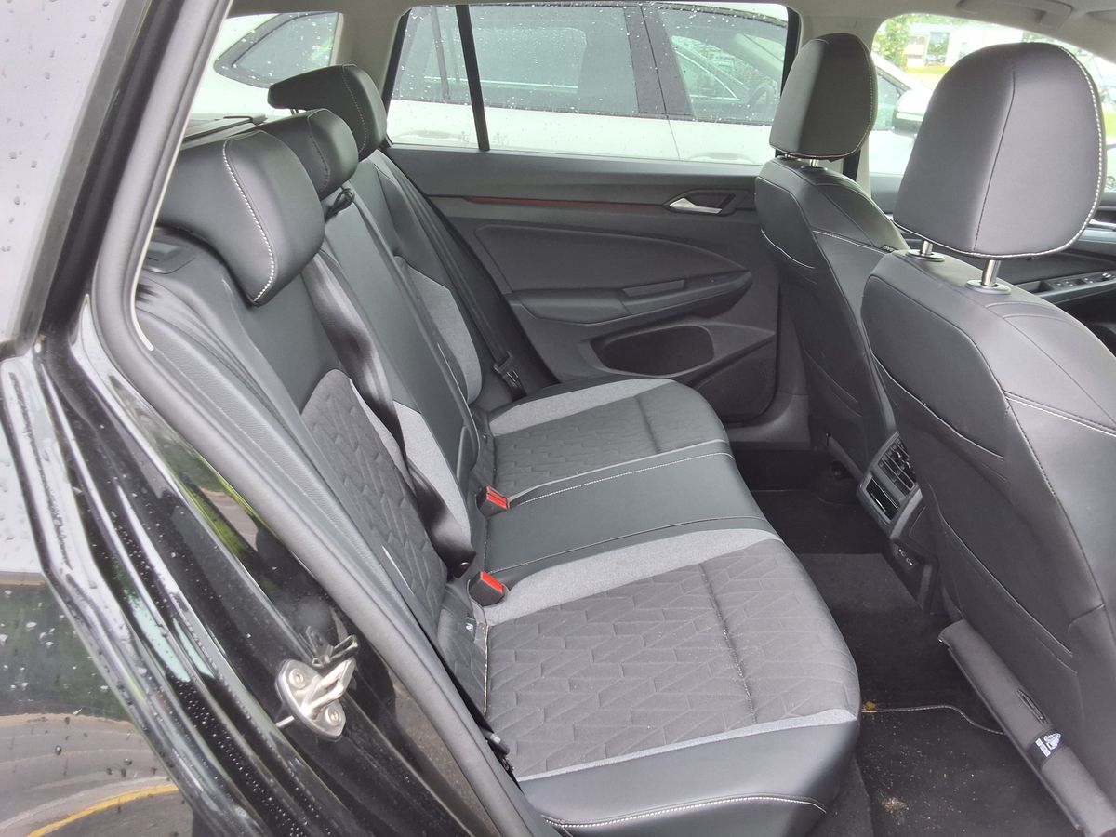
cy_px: 418
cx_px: 558
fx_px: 903
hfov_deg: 63.4
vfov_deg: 49.7
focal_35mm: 28
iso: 50
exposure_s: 1/50
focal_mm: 2.91
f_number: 1.9
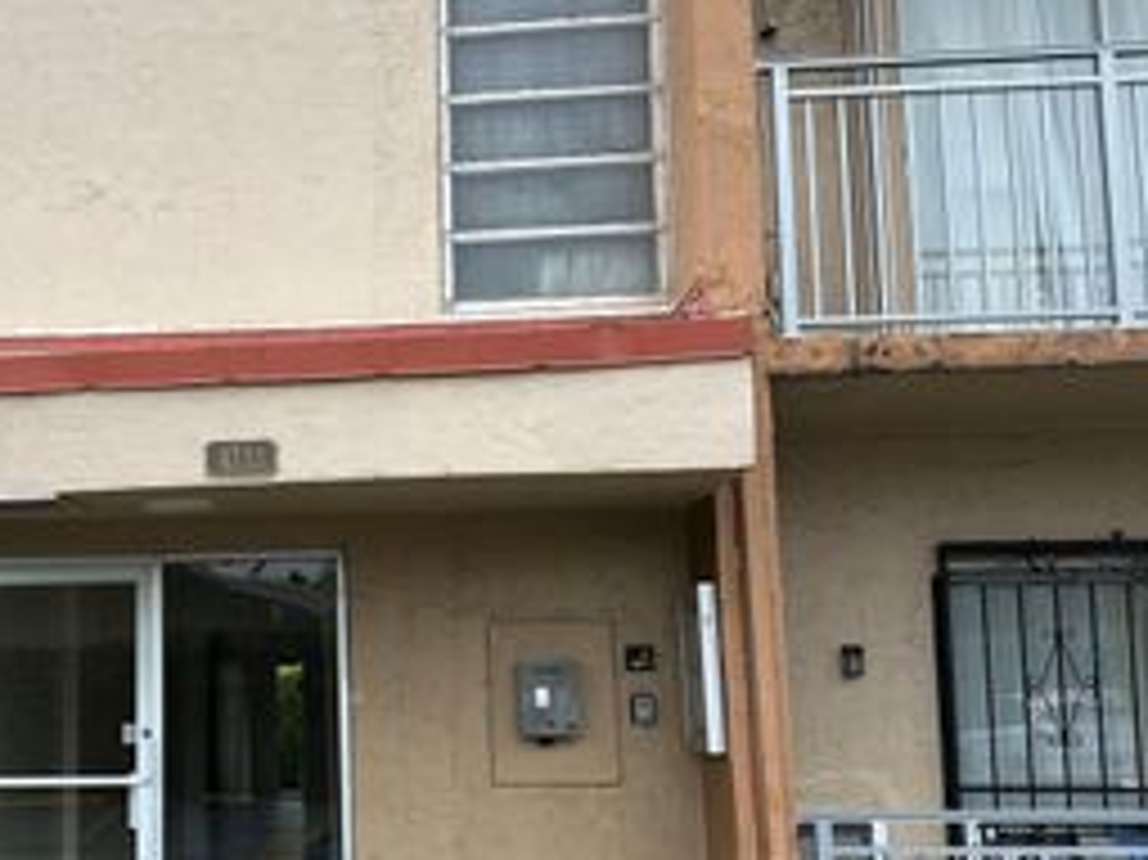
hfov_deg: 39.0
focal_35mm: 47
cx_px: 239
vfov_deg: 30.8
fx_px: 1558
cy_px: 516
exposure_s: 1/1019
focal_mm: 6.86
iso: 80
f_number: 1.78
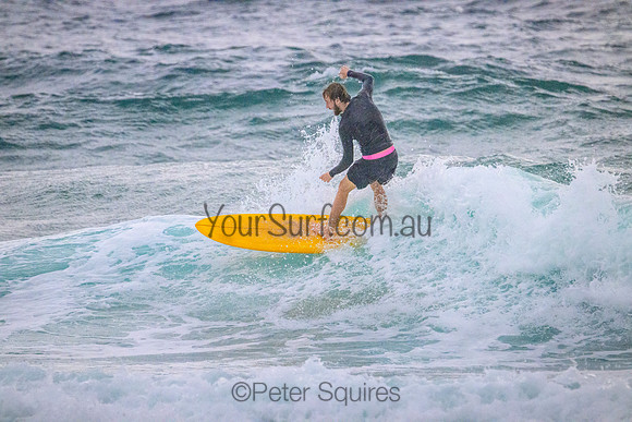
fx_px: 10535
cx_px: 316
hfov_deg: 3.4
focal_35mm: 600
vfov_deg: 2.3
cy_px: 211
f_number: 11
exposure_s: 1/2000
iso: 11400
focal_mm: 600
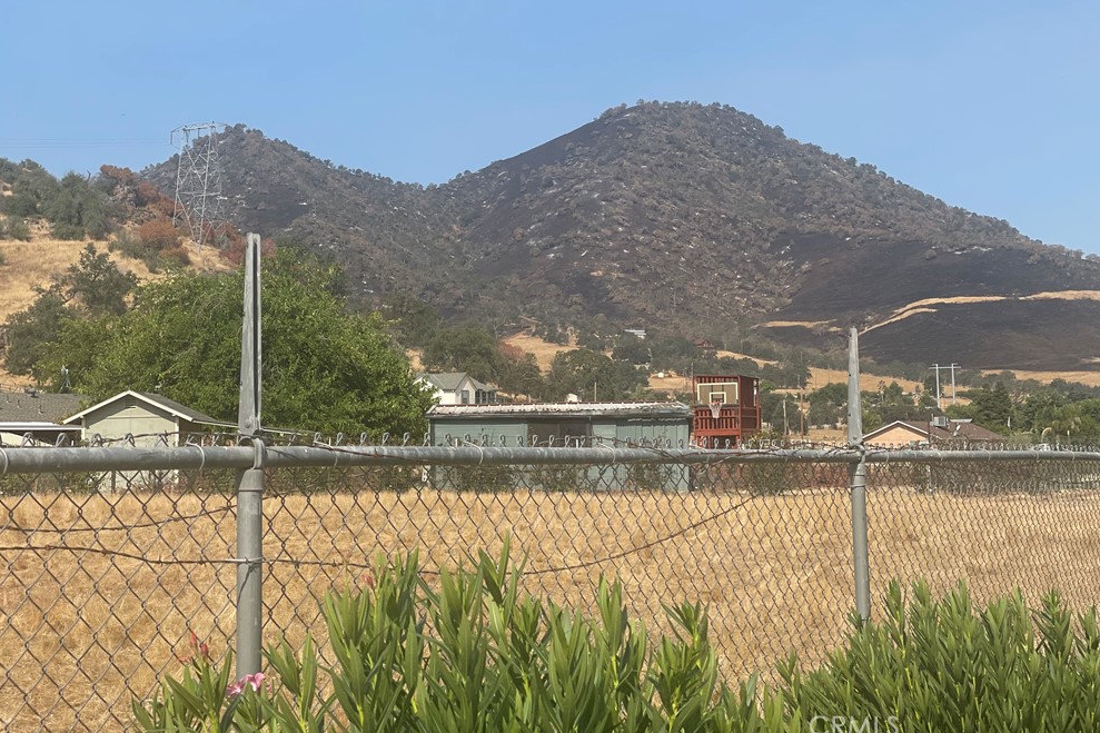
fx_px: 1711
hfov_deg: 35.6
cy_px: 315
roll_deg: +0.1
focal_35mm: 56
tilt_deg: +4.6
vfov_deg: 24.2
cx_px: 563
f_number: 2
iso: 32
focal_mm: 6
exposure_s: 1/2283
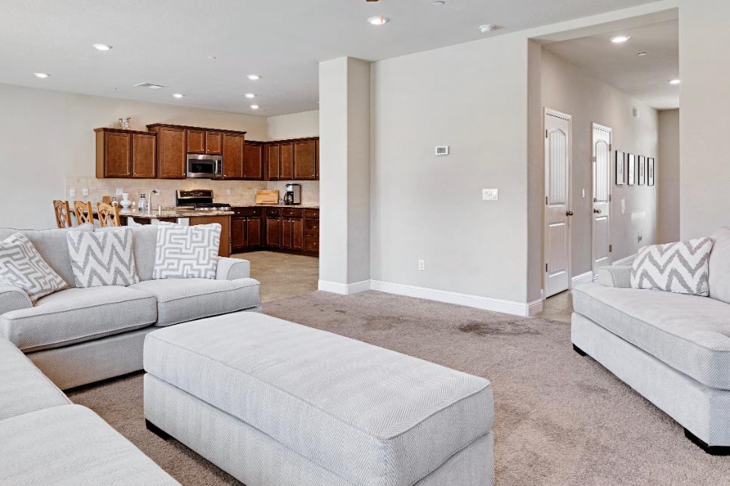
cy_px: 191
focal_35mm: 25
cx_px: 313
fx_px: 507
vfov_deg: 50.9
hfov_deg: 71.2
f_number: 7.1
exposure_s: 1/6
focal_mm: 16
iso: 640
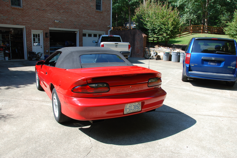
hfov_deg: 67.3
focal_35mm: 27
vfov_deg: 48.0
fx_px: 178
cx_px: 118
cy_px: 79
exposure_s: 1/160
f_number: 6.3
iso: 100
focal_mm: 18
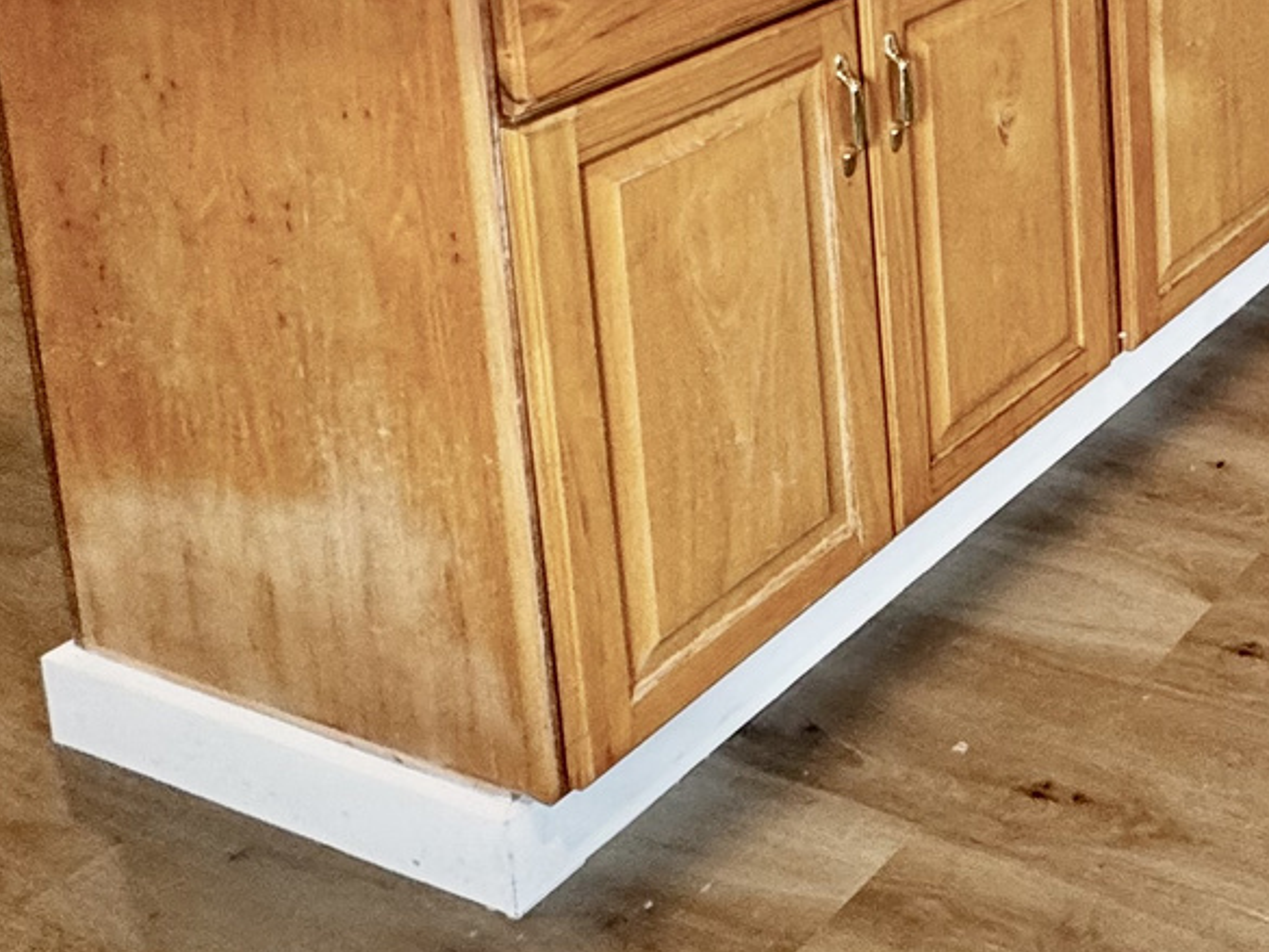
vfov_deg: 25.3
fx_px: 1797
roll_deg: -0.5
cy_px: -314
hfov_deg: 30.1
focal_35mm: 49
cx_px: 1683
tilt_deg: -9.1
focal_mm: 2.22
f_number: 2.2
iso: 200
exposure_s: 1/60
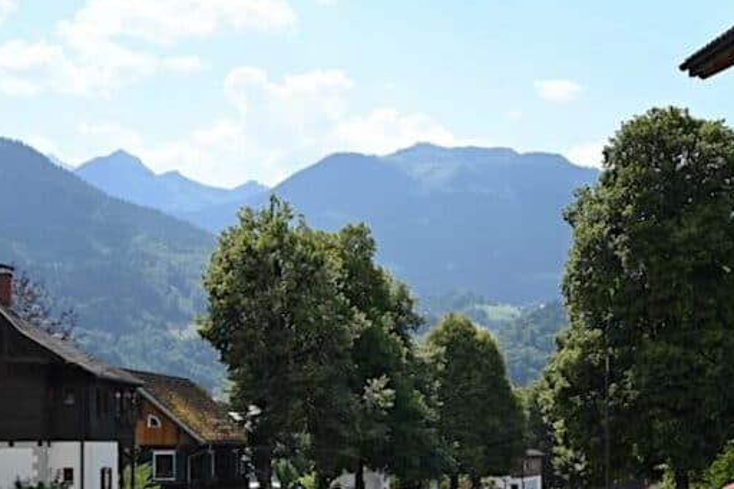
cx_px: 522
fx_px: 1366
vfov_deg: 20.0
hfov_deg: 29.7
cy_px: 417
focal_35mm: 67
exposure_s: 1/320
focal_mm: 33.5
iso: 100
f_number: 7.1
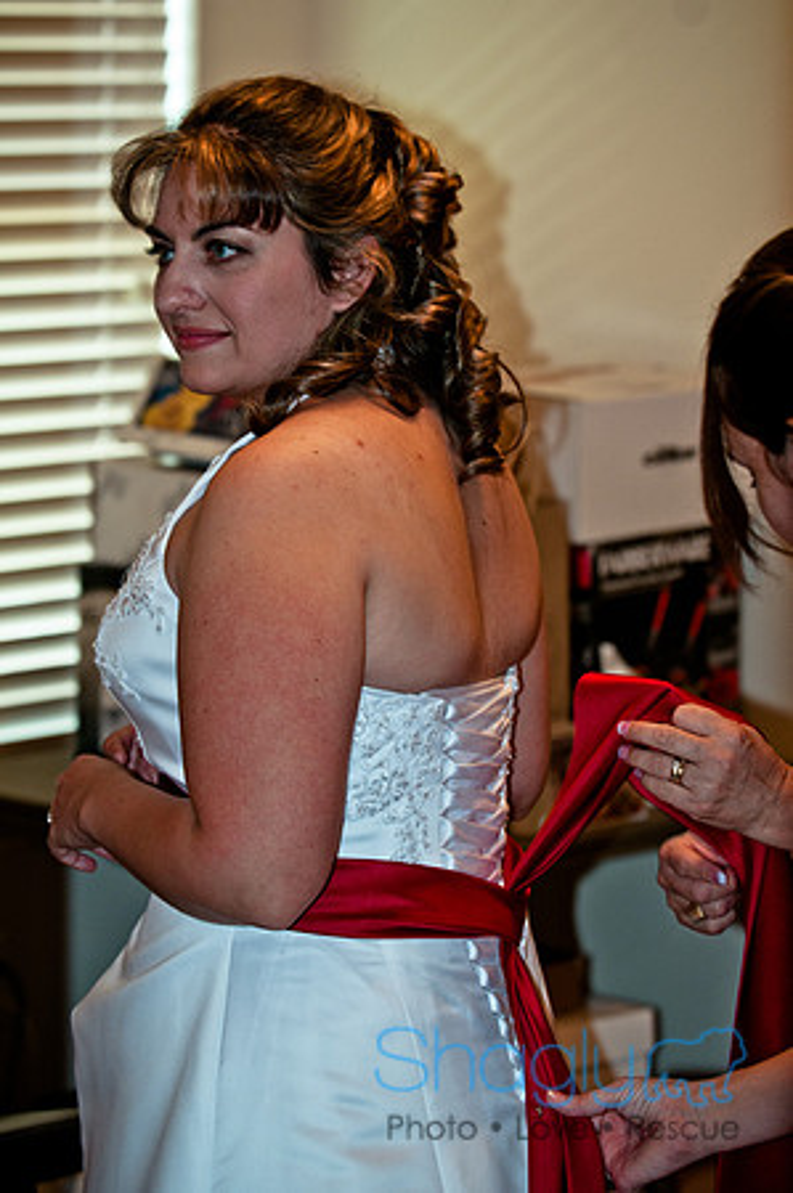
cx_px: 396
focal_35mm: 120
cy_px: 596
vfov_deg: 17.1
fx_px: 3974
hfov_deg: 11.4
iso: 400
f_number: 4
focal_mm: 80
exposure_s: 1/60
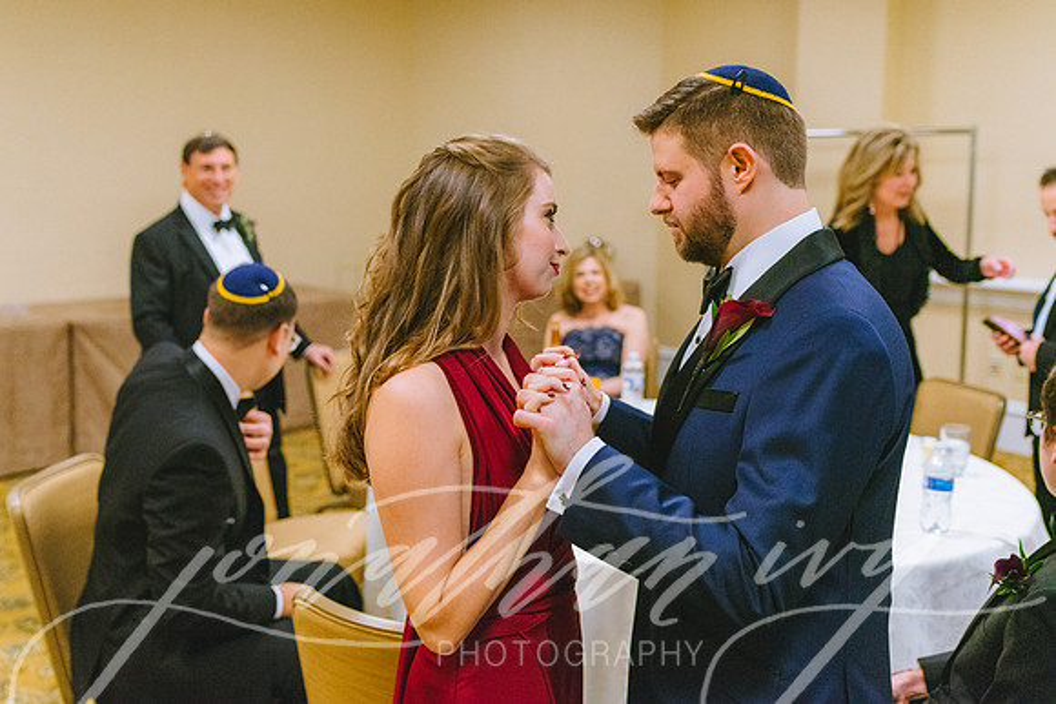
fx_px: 1157
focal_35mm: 39
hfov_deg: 48.9
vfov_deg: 33.8
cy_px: 307
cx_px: 461
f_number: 2.8
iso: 1600
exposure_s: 1/250
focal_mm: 35
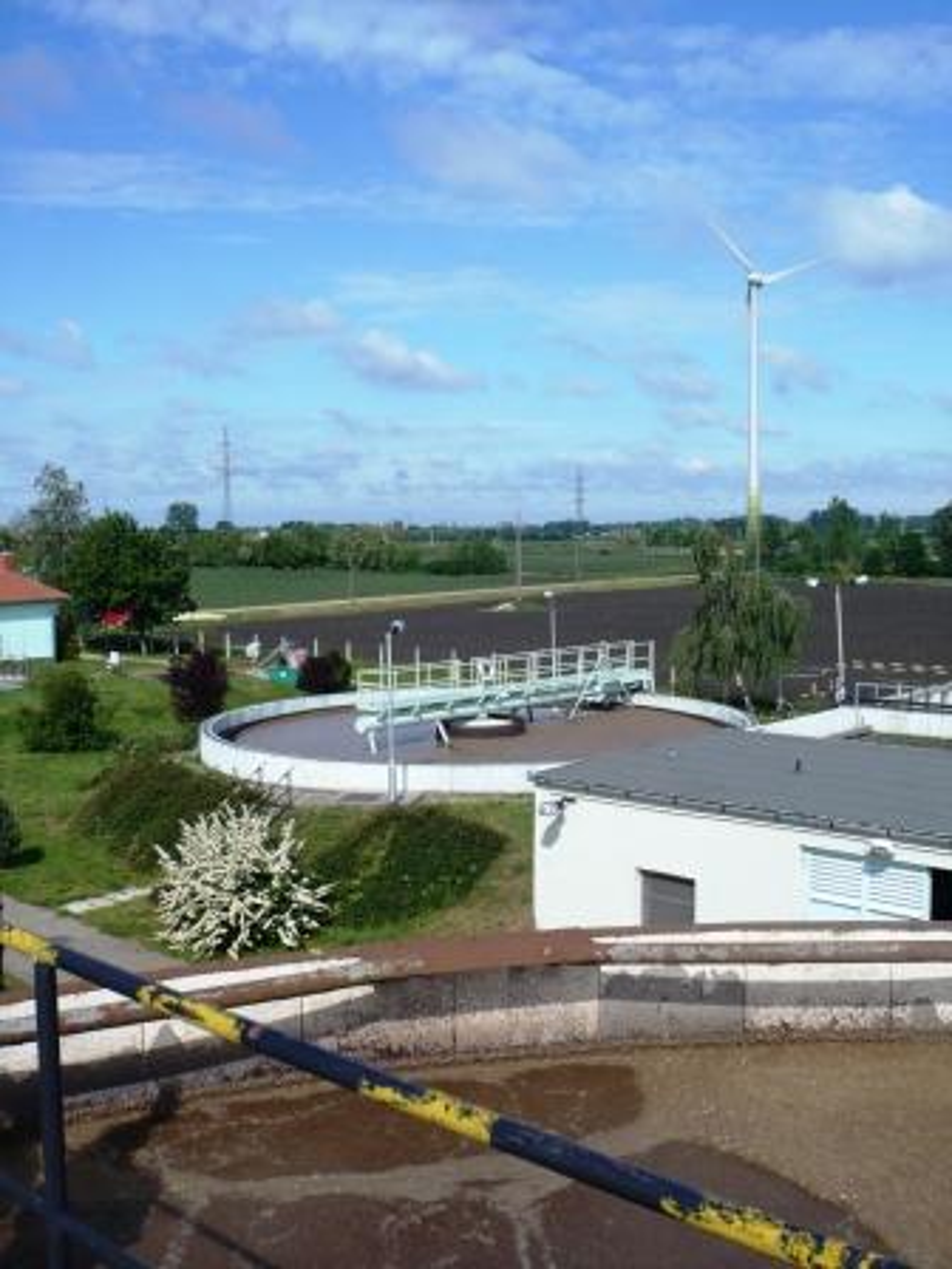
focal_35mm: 35
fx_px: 1283
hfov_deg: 40.7
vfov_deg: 52.6
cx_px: 476
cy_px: 634
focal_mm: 5.8
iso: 100
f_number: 8
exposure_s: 1/250
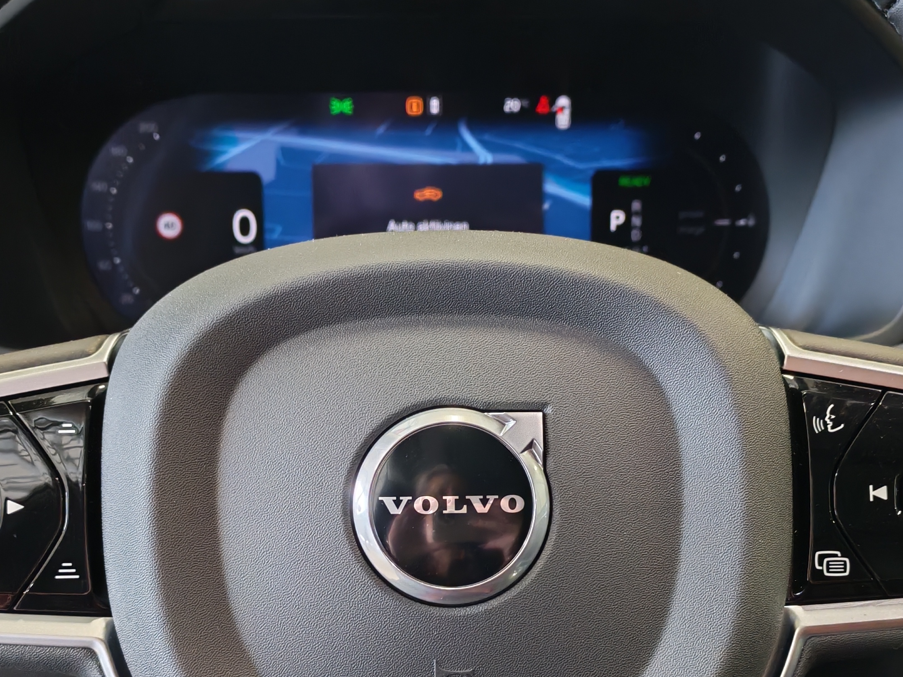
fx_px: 1539
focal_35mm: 59
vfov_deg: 24.6
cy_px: 482
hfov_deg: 32.7
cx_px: 461
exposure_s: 1/100
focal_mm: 6.12
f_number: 1.9
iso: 1250
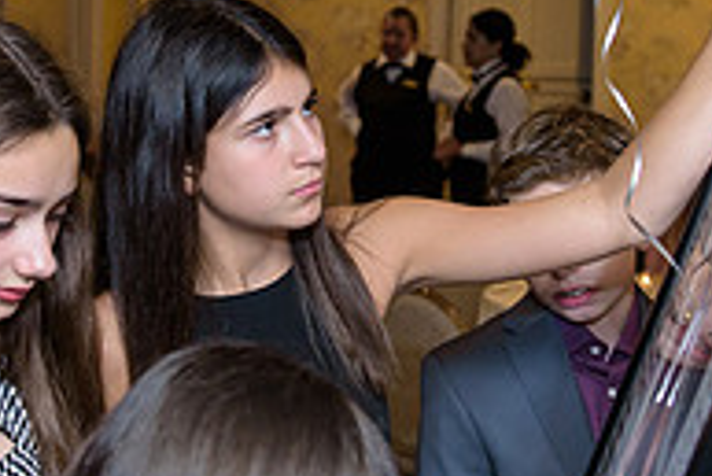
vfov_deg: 16.2
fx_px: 1663
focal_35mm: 84
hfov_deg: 24.1
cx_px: 273
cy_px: 153
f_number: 3.2
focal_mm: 28
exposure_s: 1/125
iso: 1600
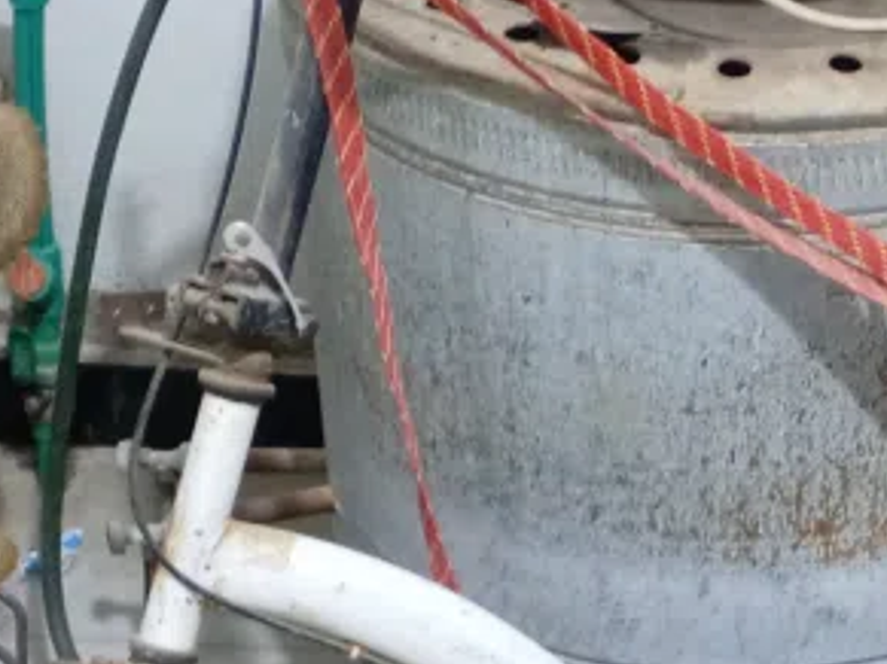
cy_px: 448
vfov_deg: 14.9
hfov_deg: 19.3
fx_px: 2536
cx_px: 881
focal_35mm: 99
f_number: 1.8
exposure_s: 1/16.7
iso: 1692
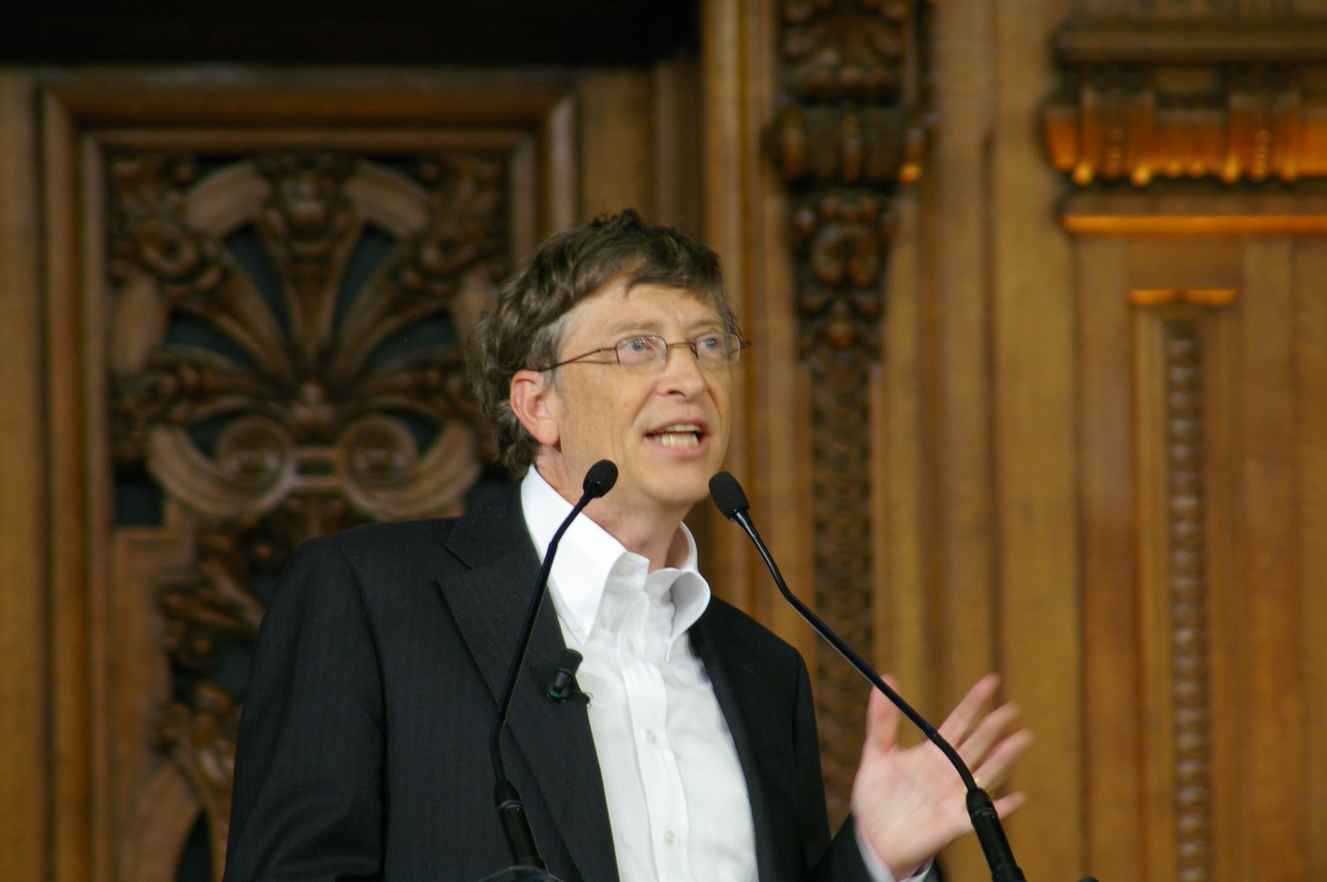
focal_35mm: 450
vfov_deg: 3.0
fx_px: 16573
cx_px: 664
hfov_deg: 4.6
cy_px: 441
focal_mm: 300
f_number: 6.7
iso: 800
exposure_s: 1/45
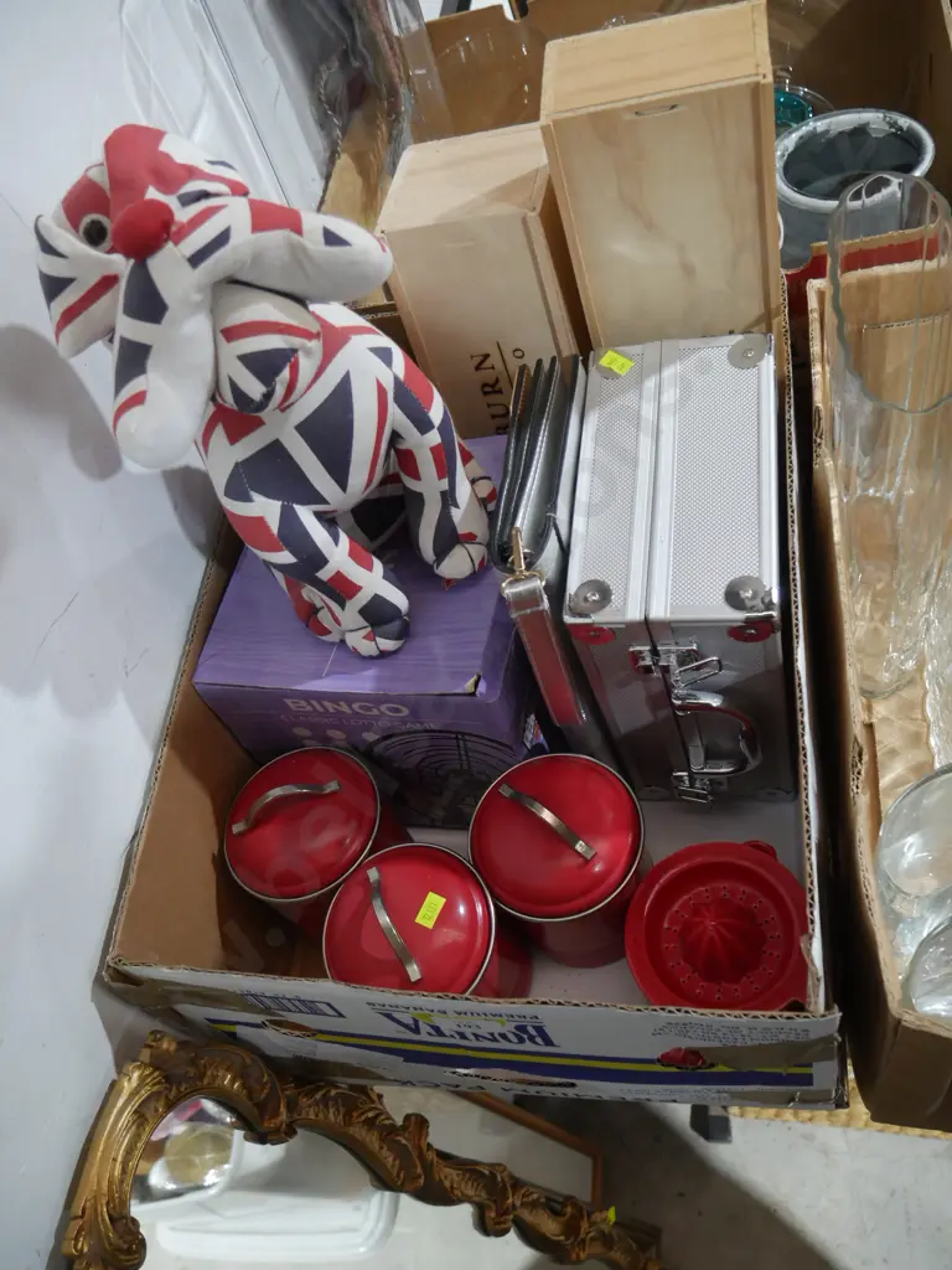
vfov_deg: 60.0
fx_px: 1100
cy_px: 635
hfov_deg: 46.8
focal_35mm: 30
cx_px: 476
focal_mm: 15
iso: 1600
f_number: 3.6
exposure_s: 1/60
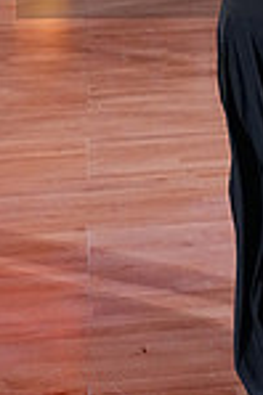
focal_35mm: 144
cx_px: 384
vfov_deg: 13.9
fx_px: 1582
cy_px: -69
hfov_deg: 9.3
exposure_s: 1/400
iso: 5000
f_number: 5
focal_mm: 37
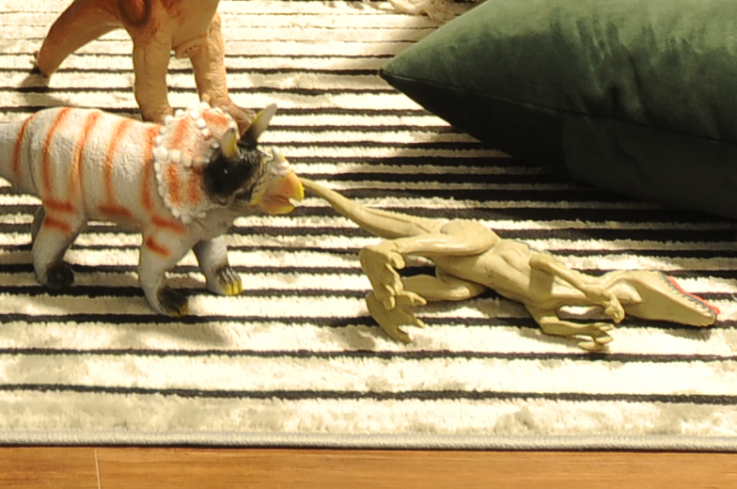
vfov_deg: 6.6
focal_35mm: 197
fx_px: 4026
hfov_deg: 10.3
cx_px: -147
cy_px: -728
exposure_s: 2.5
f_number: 5.6
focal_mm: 24
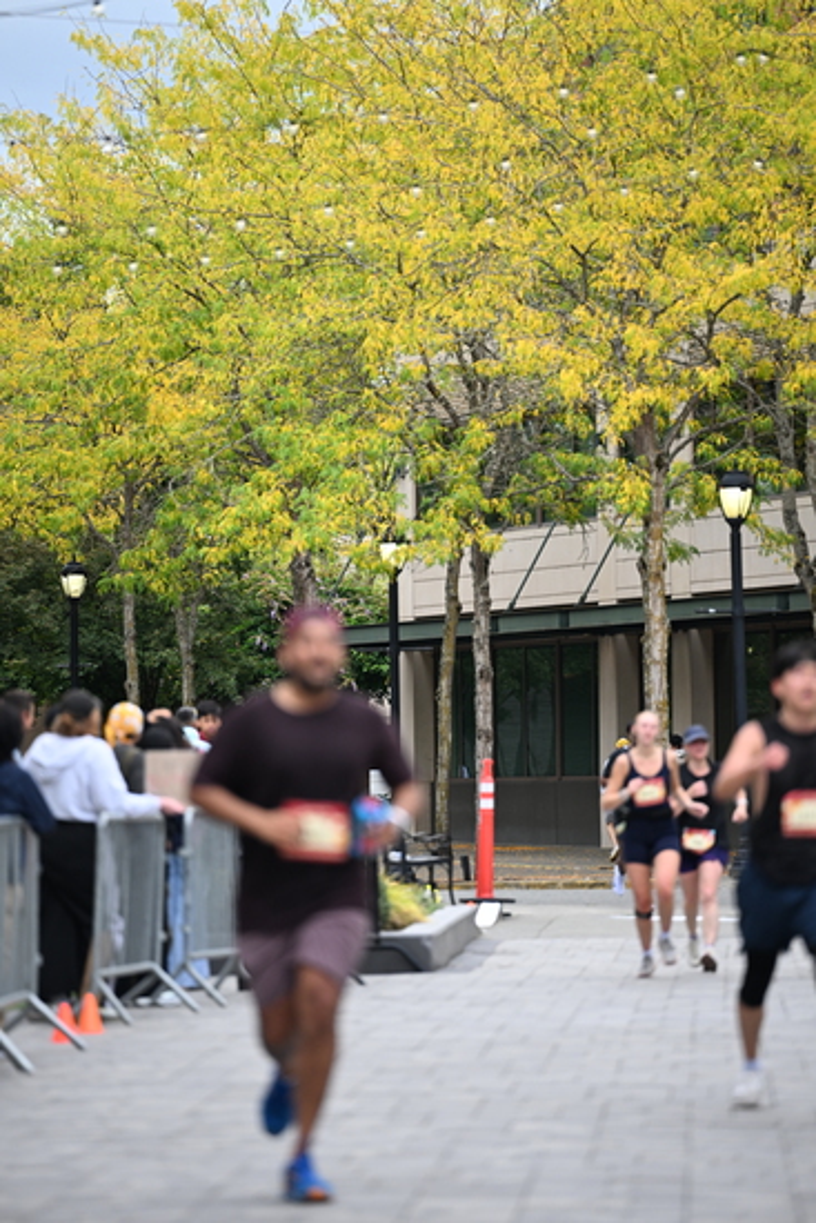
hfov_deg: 6.9
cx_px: 408
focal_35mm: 200
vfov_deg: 10.3
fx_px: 6795
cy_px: 612
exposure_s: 1/2000
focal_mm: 200
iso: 640
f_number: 2.8
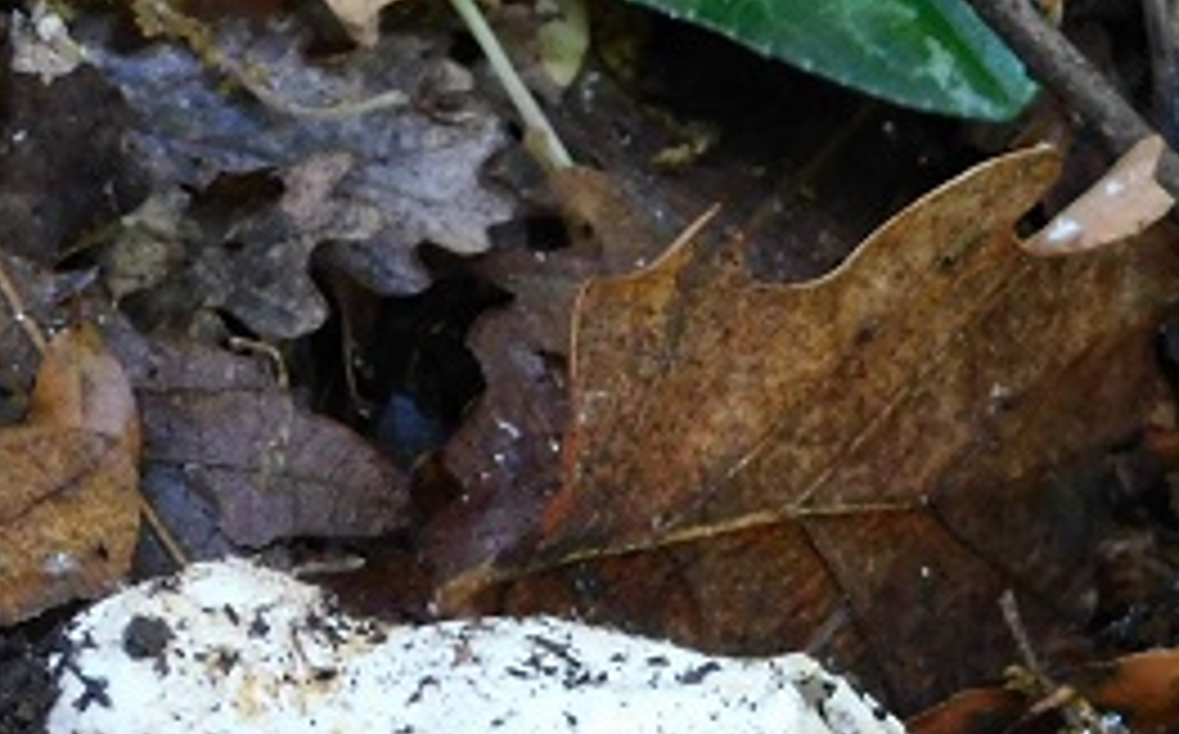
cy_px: 1112
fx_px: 6867
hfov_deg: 9.6
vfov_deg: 6.0
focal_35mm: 214
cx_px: 1566
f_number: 4.2
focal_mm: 11.7
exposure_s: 1/30
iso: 400
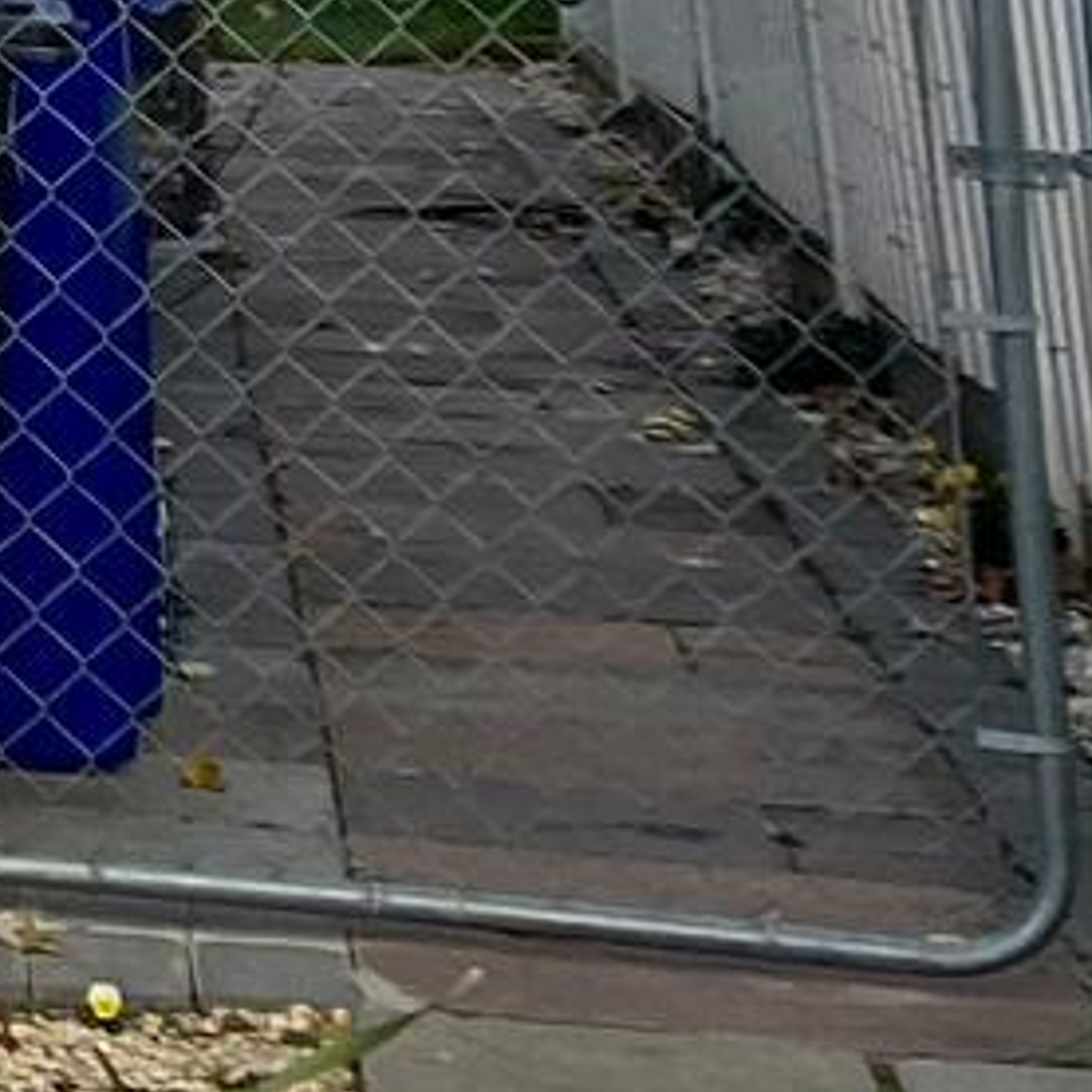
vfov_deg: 9.4
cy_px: -1356
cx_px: -2866
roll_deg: -0.7
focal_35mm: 170
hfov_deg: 7.8
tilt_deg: +10.2
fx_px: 6067
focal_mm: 4.25
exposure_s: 1/546
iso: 32
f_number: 1.8
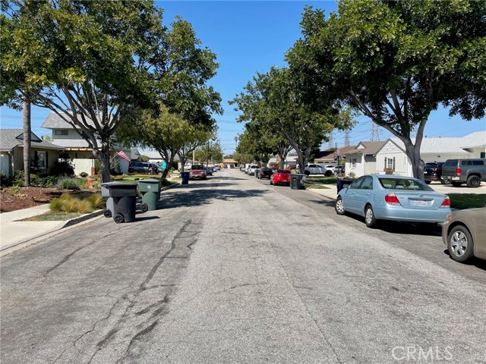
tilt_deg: -1.6
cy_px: 182
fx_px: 365
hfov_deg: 67.3
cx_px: 243
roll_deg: +0.0
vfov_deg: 53.1
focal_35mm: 26
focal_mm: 4.2
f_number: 1.6
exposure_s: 1/3205
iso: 32
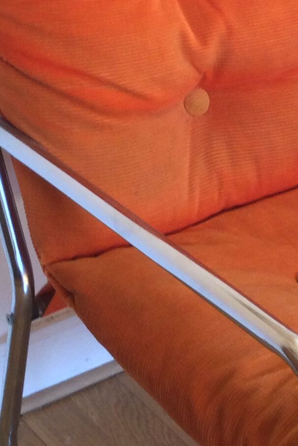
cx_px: 405
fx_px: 1440
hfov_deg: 11.5
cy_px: -94
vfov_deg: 16.9
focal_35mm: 116
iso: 32
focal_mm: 3.3
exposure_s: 1/33
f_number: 2.4
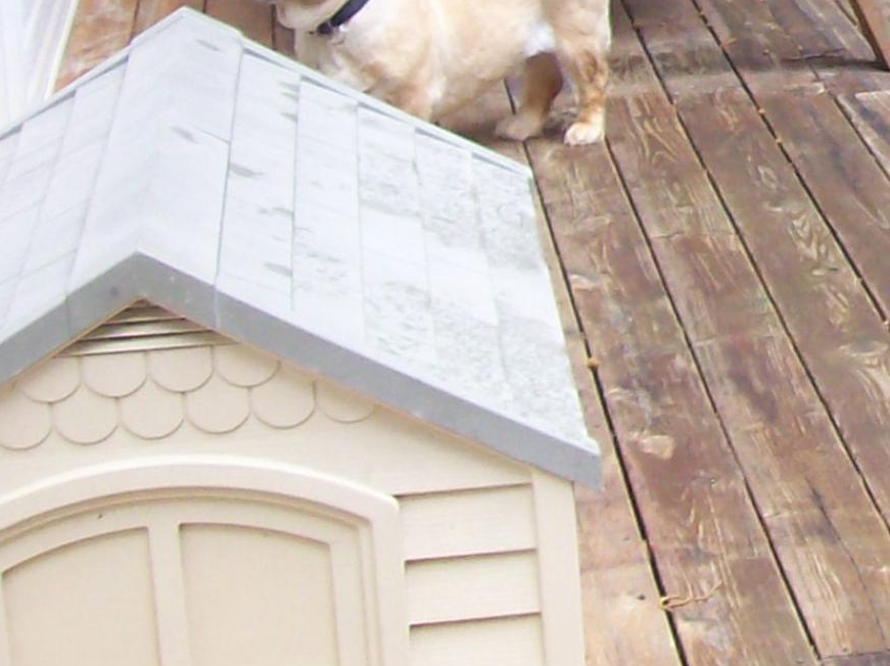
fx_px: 3186
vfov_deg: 11.6
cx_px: 1197
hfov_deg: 15.1
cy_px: -244
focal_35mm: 124
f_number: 2.7
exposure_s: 1/83.4
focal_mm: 6
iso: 80
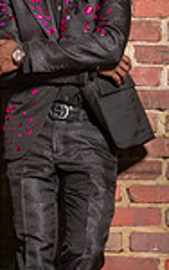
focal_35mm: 372
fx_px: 2736
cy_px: 95
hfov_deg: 3.5
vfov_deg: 5.6
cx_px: -58
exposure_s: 1/250
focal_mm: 122
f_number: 6.3
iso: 320
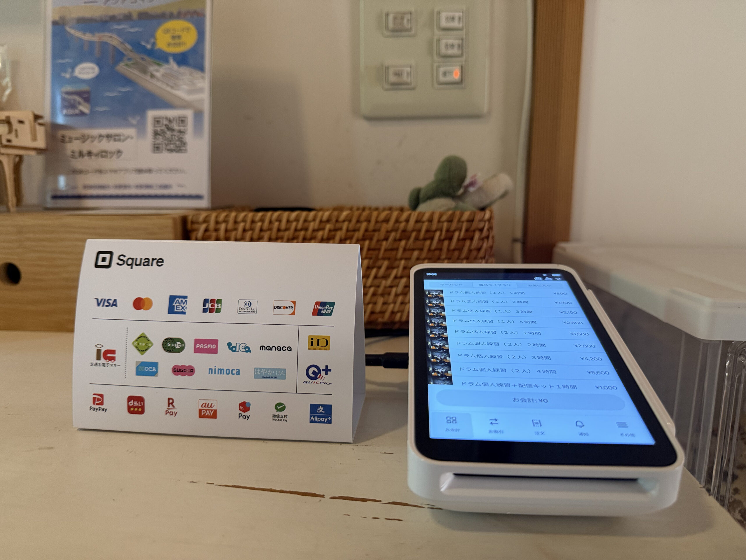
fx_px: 517
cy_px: 280
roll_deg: -0.3
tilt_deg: -10.6
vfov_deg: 56.8
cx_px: 373
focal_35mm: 24
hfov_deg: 71.6
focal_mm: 6.76
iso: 320
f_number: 1.78
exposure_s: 1/50
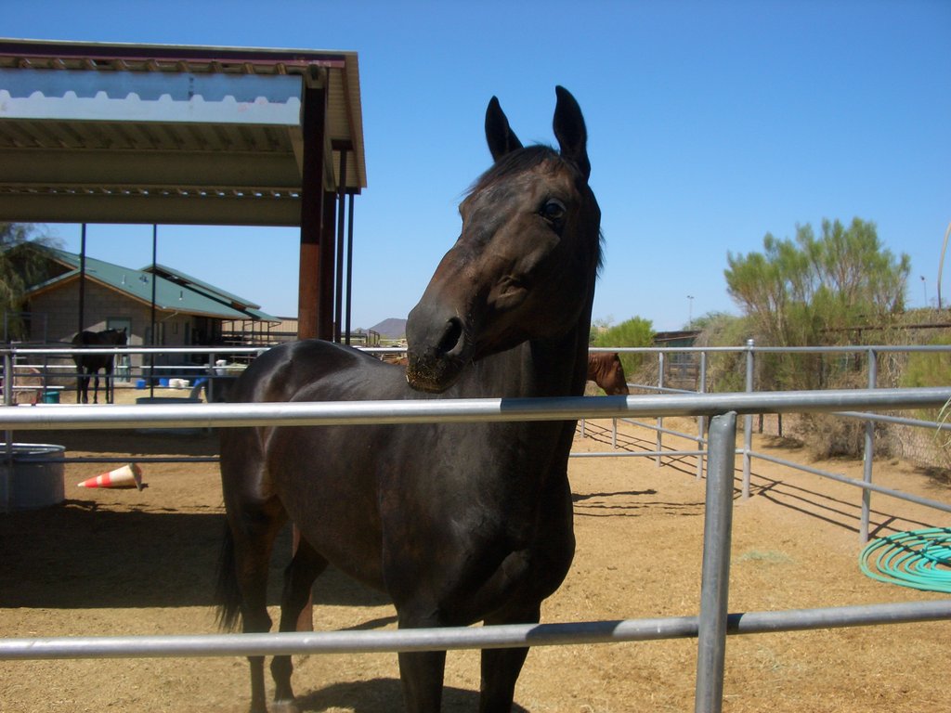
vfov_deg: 40.7
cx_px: 476
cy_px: 356
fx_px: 962
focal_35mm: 35
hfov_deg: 52.6
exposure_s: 1/500
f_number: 4.3
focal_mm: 5.8
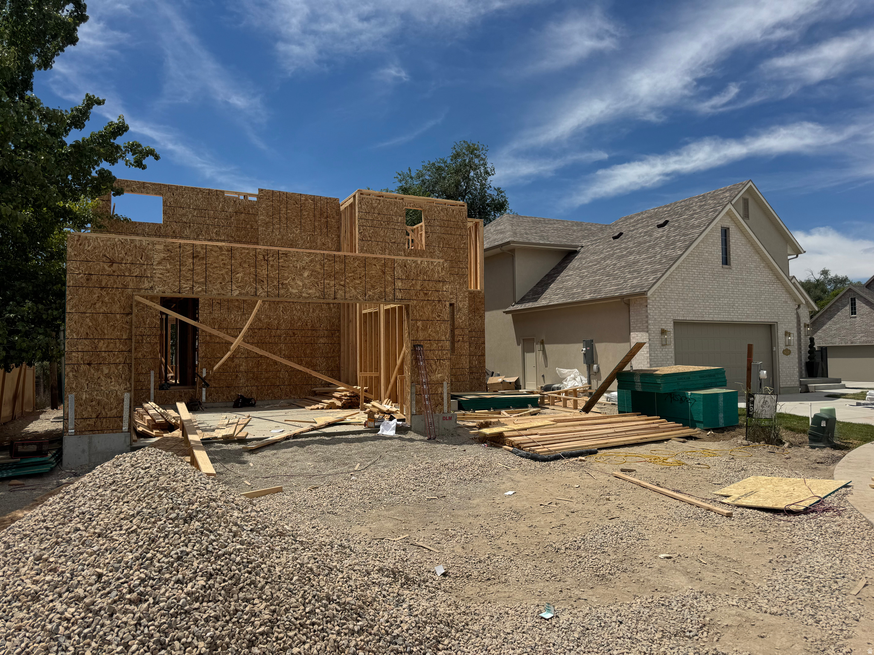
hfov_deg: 71.6
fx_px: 606
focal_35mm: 24
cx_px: 437
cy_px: 328
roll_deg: +0.3
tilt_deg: +2.0
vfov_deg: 56.8
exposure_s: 1/7937
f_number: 1.78
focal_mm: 6.76
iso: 80
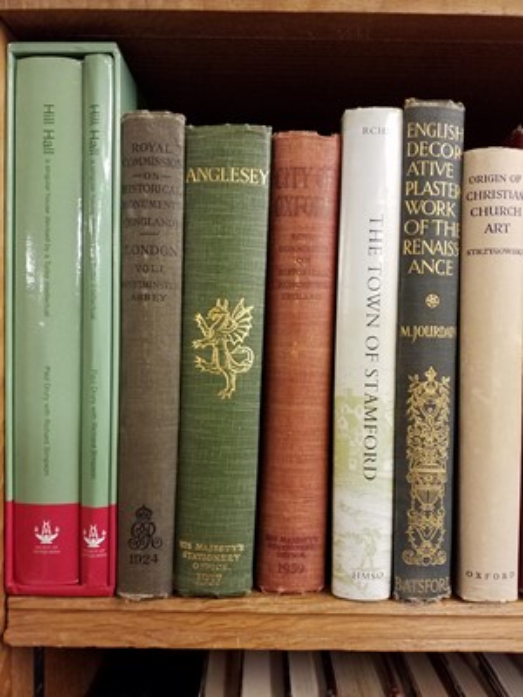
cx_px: 262
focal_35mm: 27
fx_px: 544
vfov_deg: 65.3
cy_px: 348
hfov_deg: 51.4
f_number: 1.9
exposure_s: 1/25
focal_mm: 3.6
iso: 200
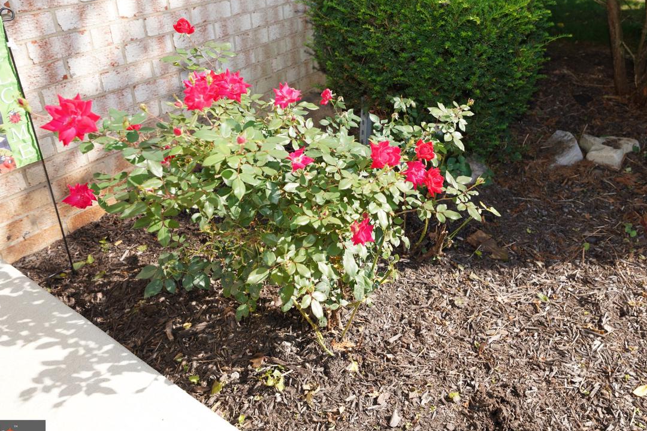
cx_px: 383
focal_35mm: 32
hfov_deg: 58.3
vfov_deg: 40.8
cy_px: 163
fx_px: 575
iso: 100
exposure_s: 1/200
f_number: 4.5
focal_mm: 24
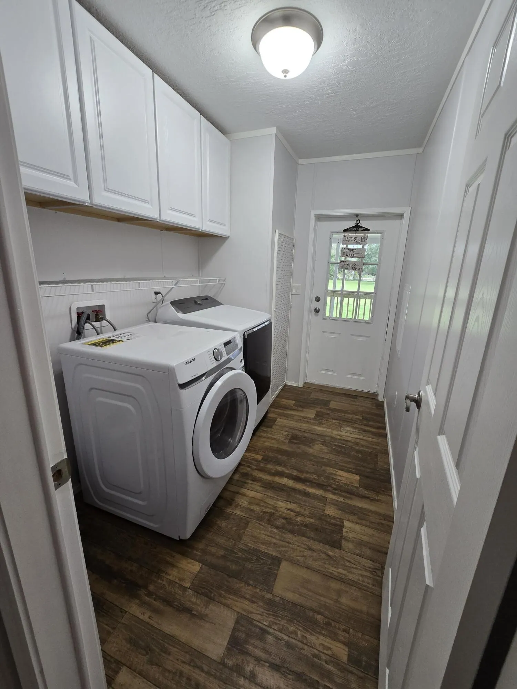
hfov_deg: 89.9
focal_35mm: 13
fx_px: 259
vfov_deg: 106.2
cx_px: 258
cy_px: 344
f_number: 2.2
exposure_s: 1/60
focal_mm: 2.2
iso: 160
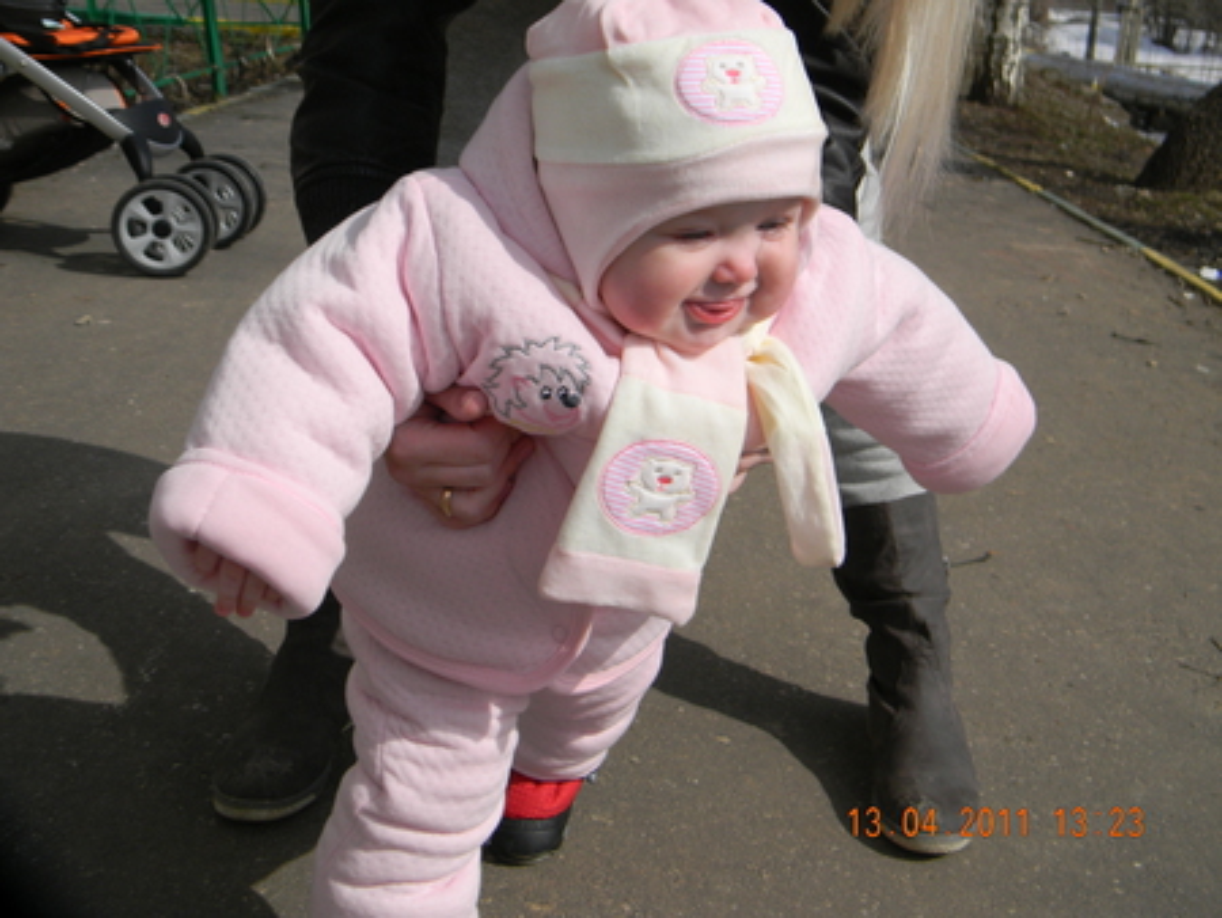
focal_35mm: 41
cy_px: 459
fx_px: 1448
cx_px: 611
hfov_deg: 45.8
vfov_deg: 35.2
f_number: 7.6
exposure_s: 1/347
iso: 80
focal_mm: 7.3
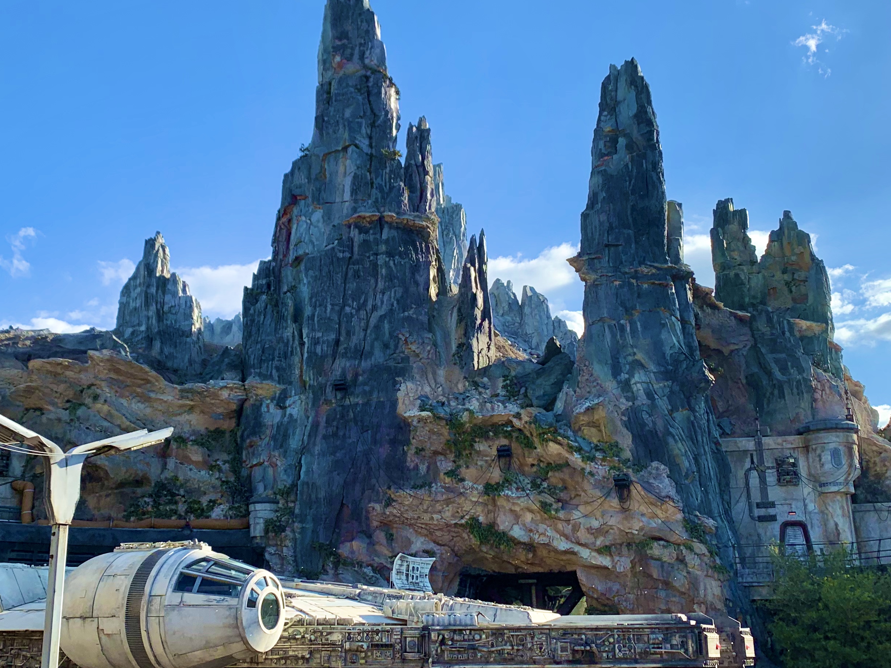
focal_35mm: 43
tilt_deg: +17.3
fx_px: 1107
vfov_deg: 33.6
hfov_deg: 43.8
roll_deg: +0.4
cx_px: 390
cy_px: 310
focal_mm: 4.25
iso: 25
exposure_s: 1/1718
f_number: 1.8
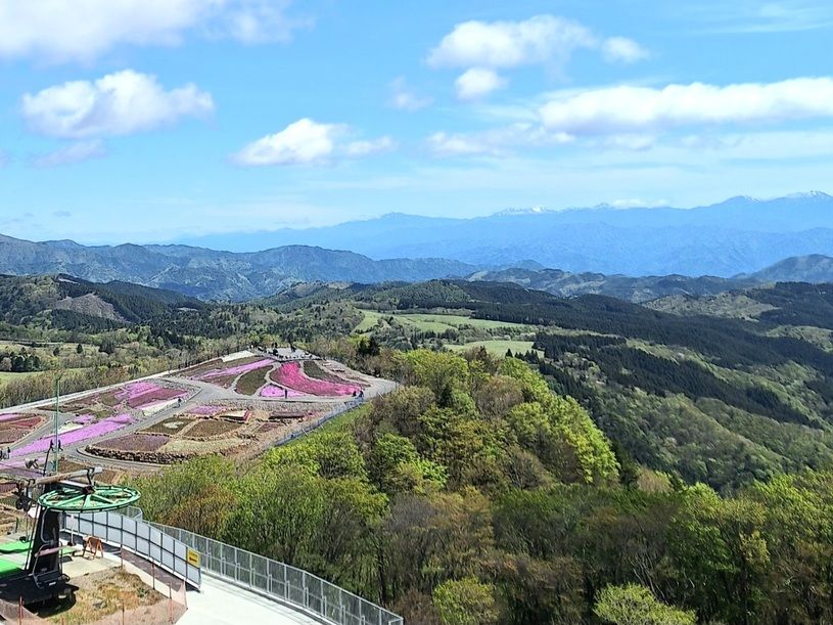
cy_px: 312
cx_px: 416
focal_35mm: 23
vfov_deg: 58.9
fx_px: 553
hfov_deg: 73.9
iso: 40
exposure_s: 1/5000
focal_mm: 5.54
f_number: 1.8
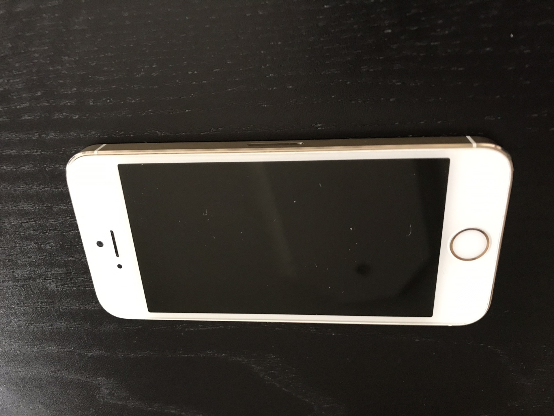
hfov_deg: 63.4
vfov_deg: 49.7
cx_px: 277
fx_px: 448
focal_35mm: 28
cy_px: 208
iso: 100
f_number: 1.8
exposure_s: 1/8
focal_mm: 3.99
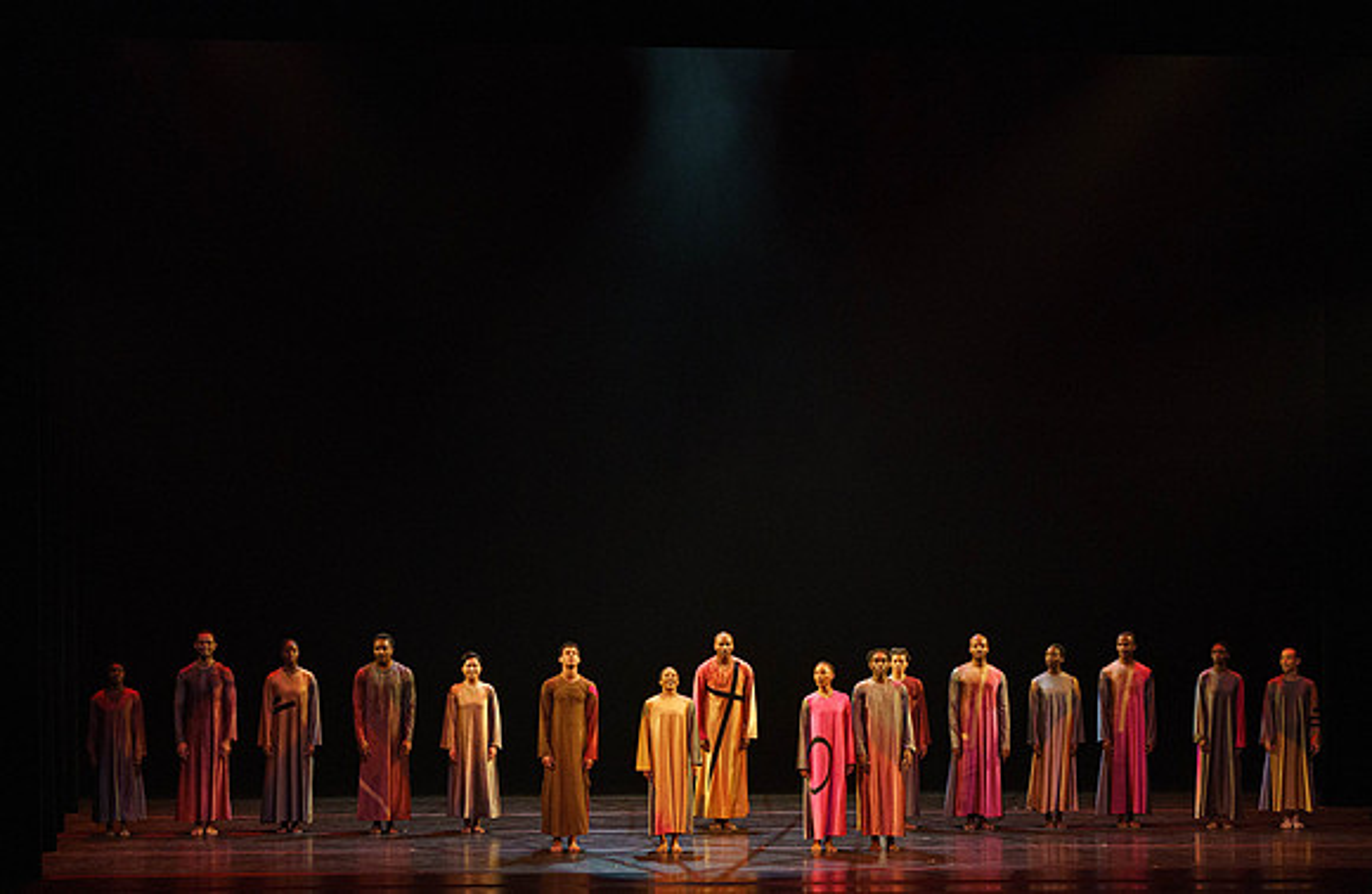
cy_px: 452
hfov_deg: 19.8
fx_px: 3935
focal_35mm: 104
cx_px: 677
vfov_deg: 13.0
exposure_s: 1/320
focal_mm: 100
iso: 6400
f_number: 5.6
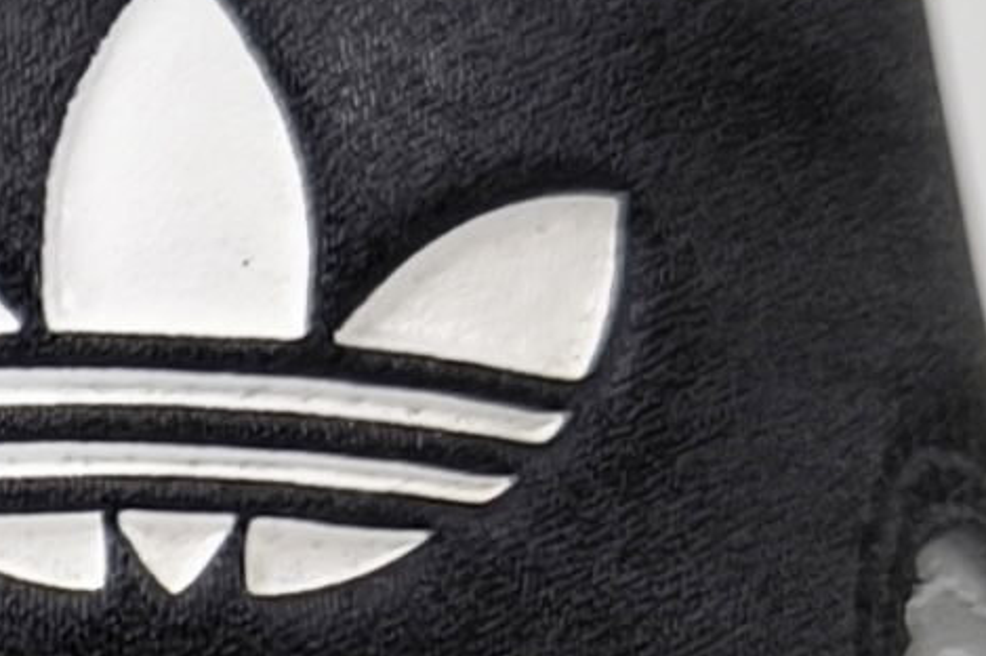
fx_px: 4297
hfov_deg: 11.3
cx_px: -1237
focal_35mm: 157
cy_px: 1098
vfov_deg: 8.5
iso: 64
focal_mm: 6.92
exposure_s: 1/100
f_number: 1.9
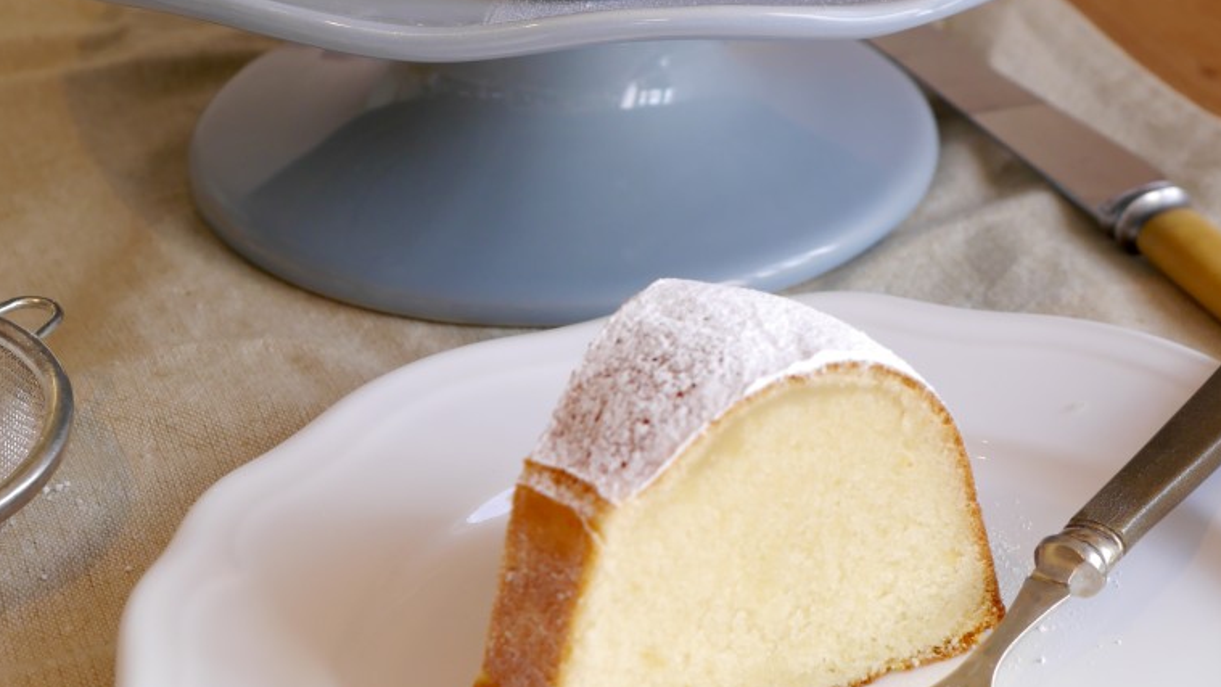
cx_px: 609
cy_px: 117
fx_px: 3141
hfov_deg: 22.0
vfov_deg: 12.4
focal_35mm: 97
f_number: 5.4
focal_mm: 33
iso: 320
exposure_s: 1/60
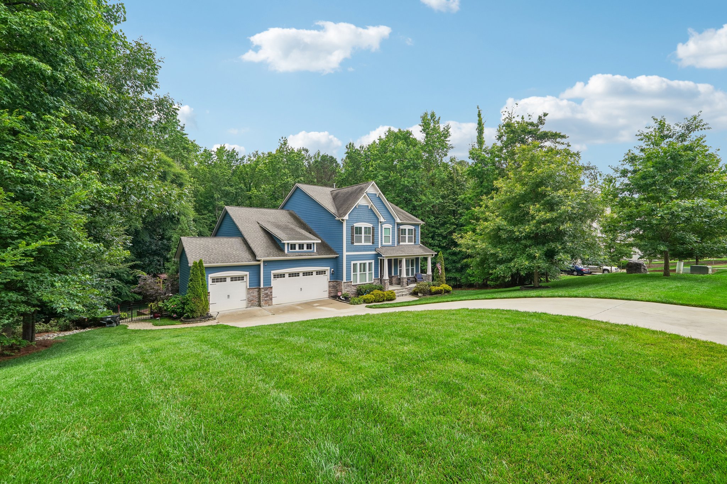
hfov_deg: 100.4
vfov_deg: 77.3
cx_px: 364
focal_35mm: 15
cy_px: 242
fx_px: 303
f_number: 8
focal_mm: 10
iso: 100
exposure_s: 1/45
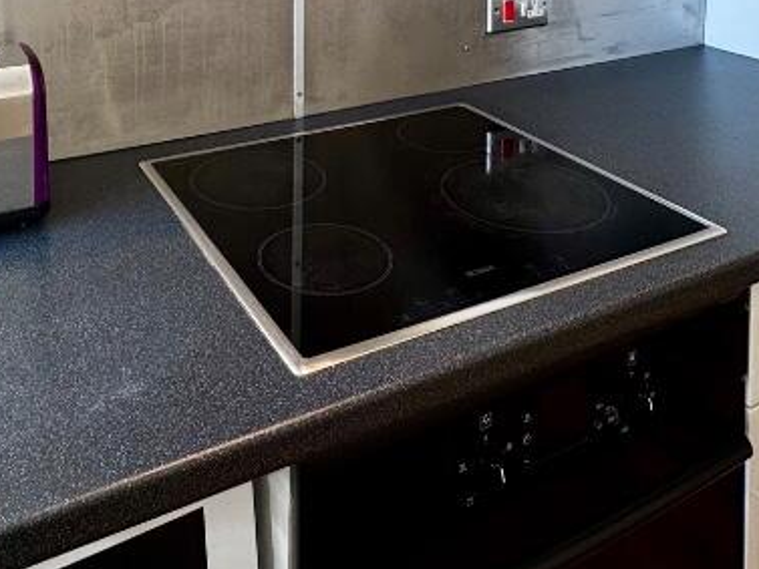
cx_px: 296
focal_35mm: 38
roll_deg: -0.2
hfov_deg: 48.6
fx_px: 833
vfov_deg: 30.5
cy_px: -153
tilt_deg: -1.7
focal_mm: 2.22
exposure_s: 1/100
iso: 64
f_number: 2.2
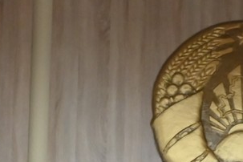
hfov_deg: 8.3
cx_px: 280
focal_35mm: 247
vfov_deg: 5.2
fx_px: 1667
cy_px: 517
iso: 2000
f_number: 6.3
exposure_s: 1/60
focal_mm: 34
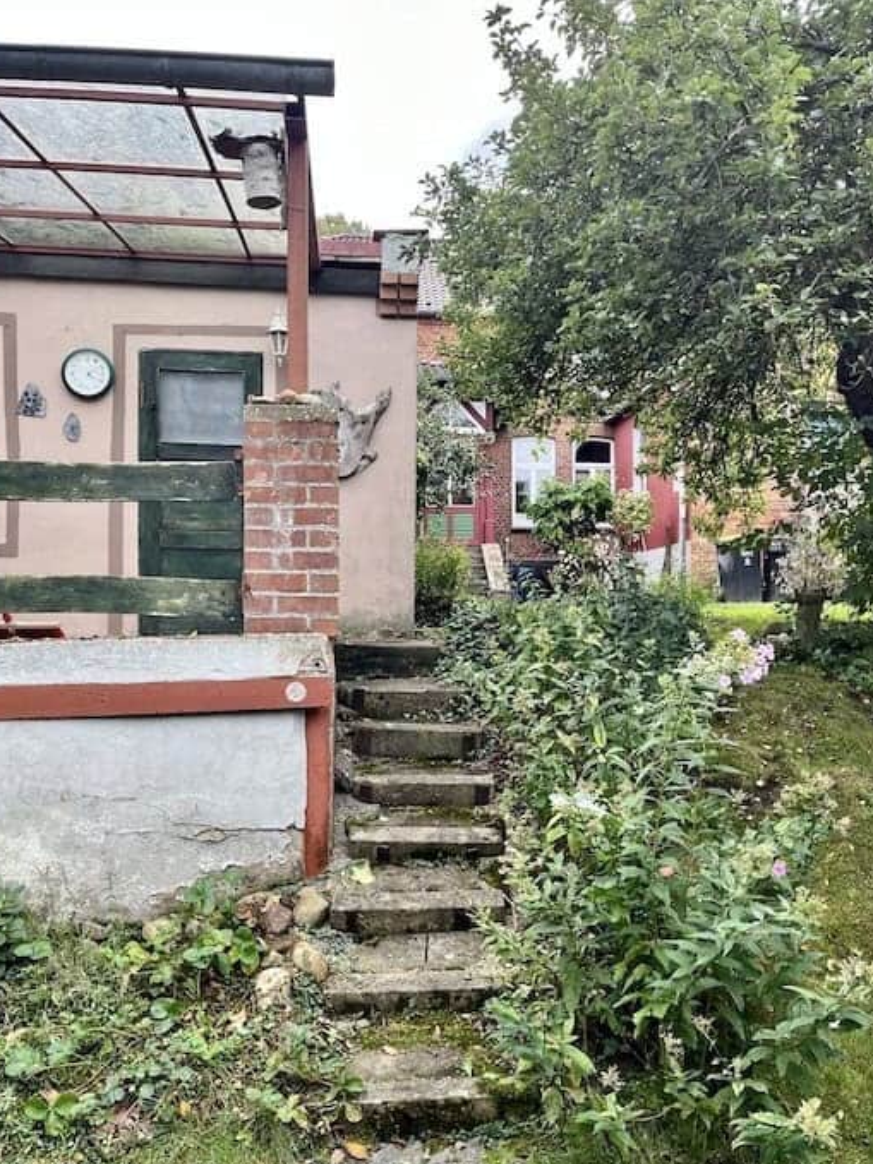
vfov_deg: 63.4
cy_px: 596
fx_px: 942
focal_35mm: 28
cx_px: 448
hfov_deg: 49.7
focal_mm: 5.1
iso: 40
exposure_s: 1/216
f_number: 1.6
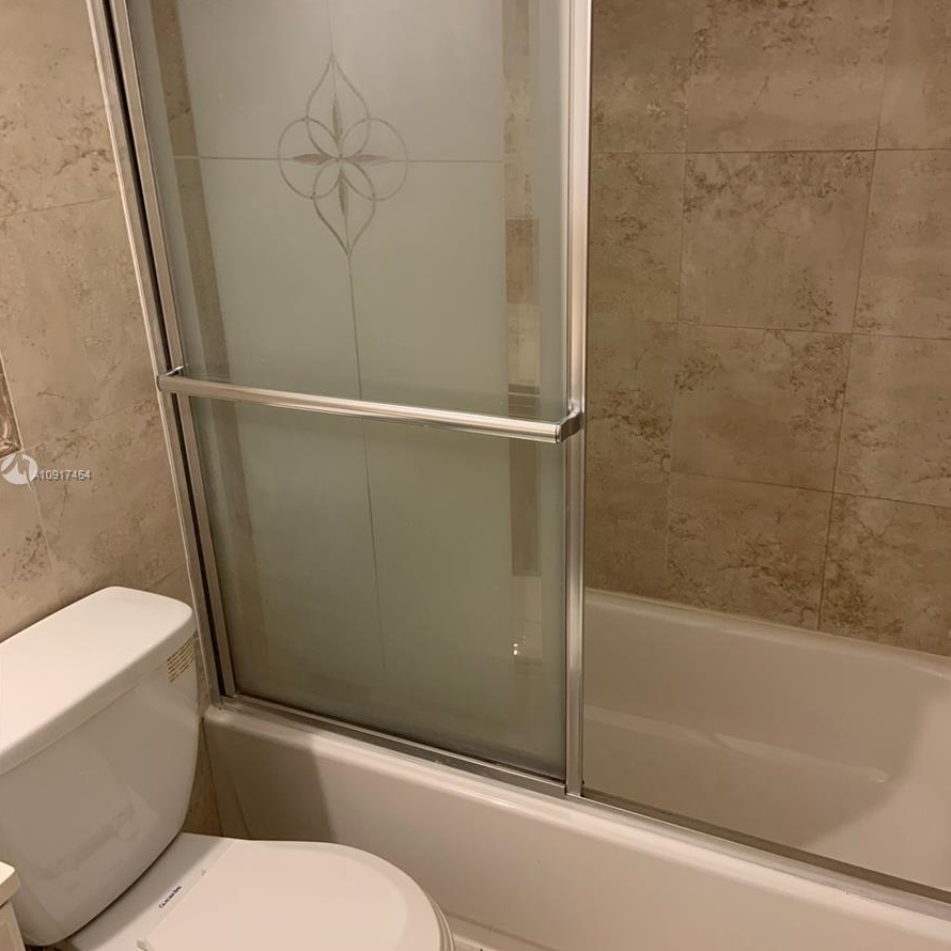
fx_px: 964
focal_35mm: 31
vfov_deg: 52.5
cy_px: 476
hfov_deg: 52.5
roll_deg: +3.0
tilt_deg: -22.7
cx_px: 477
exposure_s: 1/60
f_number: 1.8
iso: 160
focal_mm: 4.25
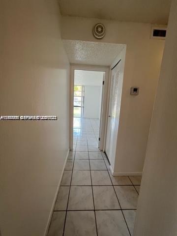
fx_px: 89
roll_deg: -3.2
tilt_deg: -9.2
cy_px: 118
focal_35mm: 13
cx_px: 88
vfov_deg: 106.2
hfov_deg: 89.9
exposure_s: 1/120
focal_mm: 1.57
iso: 160
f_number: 1.8
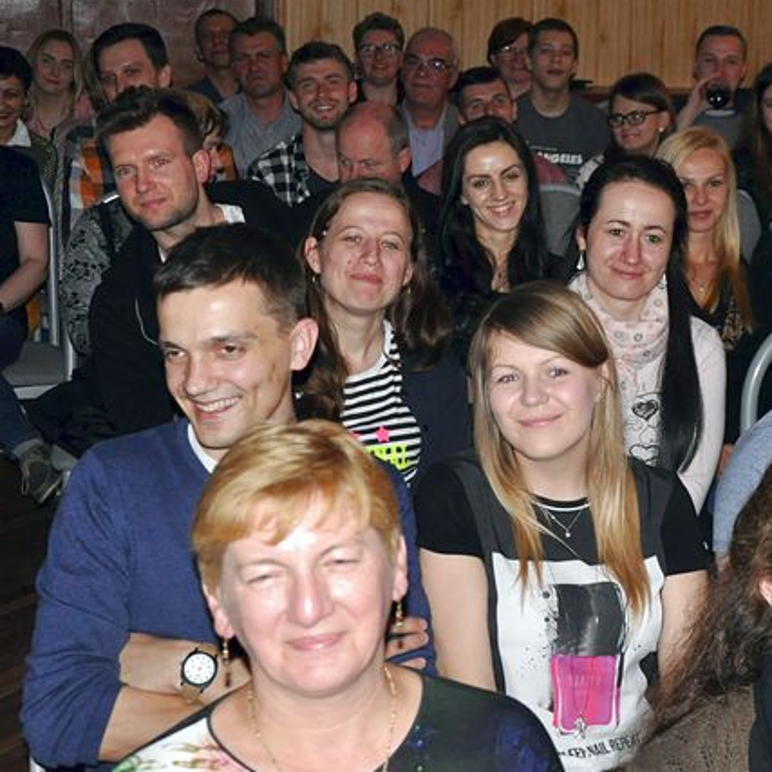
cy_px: 299
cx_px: 566
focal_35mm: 76
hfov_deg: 22.6
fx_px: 1918
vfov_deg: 22.7
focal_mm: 30
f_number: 4.2
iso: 1000
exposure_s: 1/60
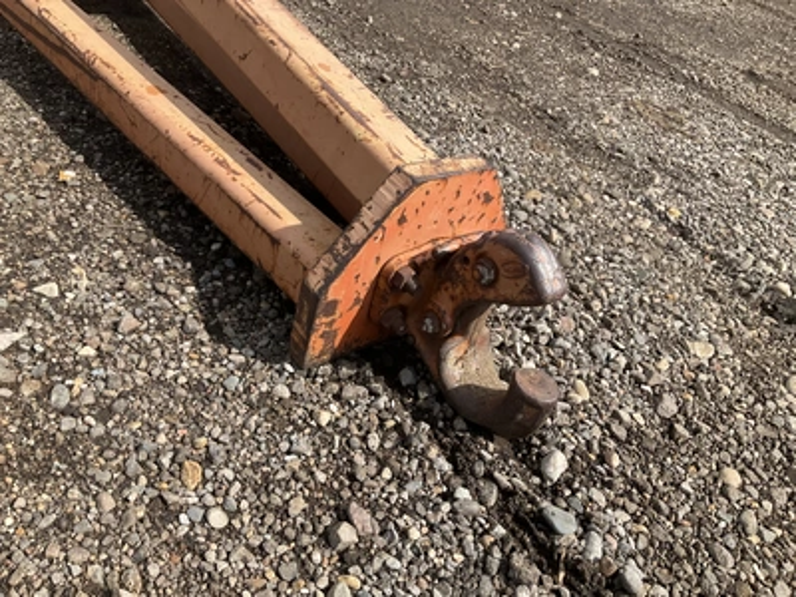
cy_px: 298
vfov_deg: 48.2
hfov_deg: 61.7
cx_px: 398
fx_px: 667
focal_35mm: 29
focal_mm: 3
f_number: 1.8
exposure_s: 1/1534
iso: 25
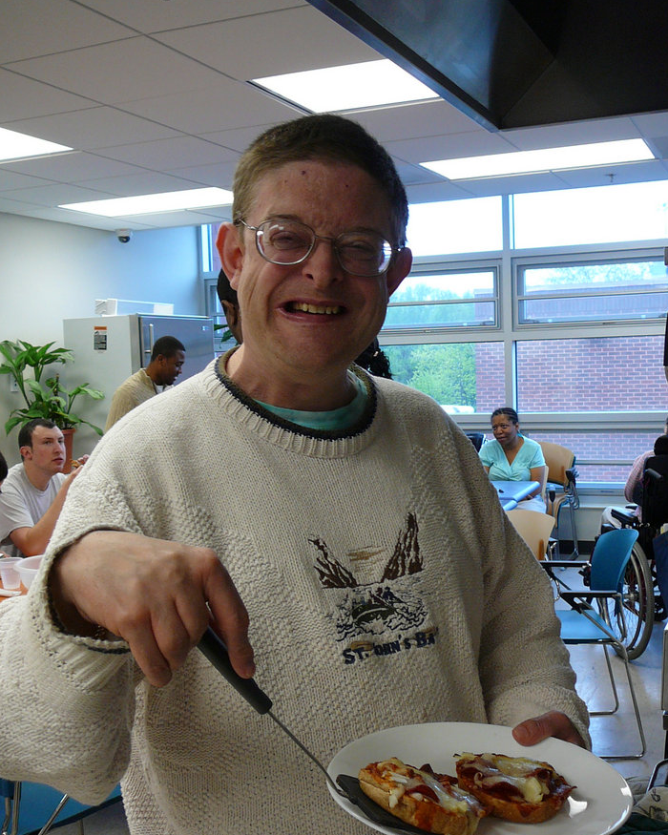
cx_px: 350
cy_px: 475
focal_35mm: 40
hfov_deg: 37.3
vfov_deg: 45.7
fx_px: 989
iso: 100
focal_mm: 5.2
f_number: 2.8
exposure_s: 1/40
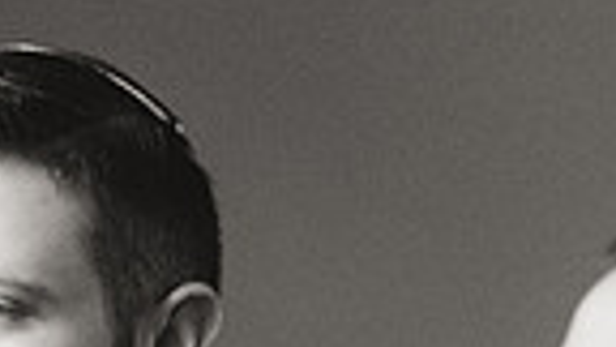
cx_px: 328
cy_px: 779
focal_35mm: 433
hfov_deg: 5.0
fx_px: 7073
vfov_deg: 2.8
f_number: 2
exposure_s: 1/100
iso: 1600
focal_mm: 85
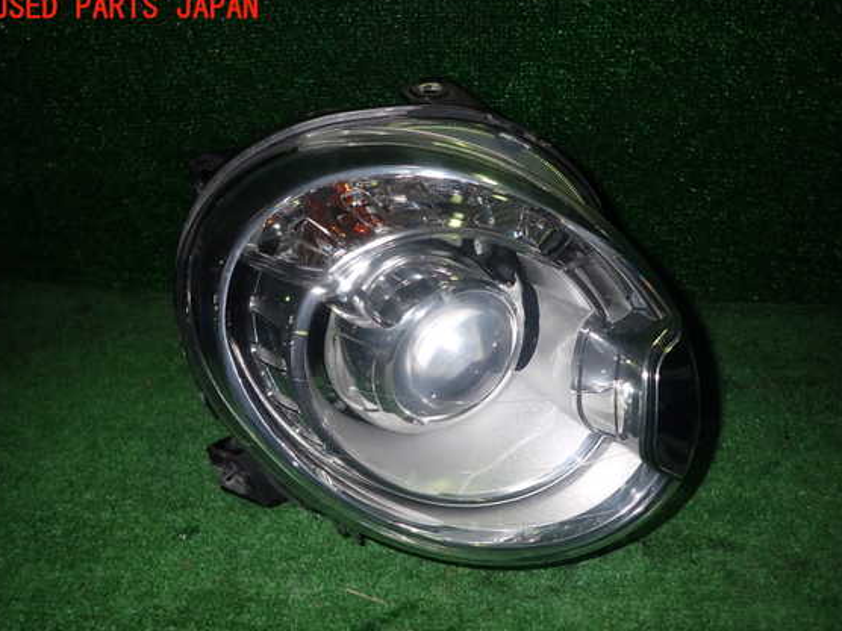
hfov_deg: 65.3
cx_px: 438
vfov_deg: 51.3
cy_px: 330
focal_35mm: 27
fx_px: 657
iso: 200
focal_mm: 4.5
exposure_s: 1/30
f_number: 5.6
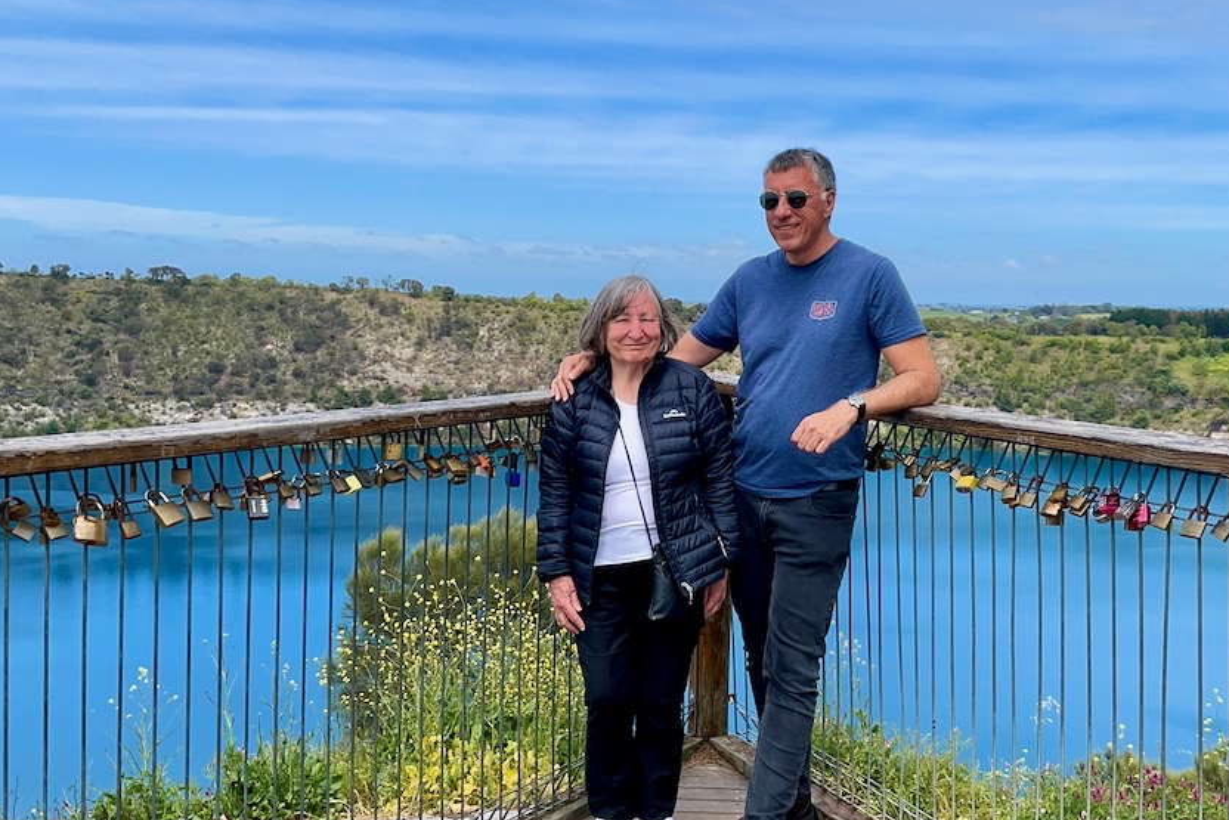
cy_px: 400
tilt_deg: -3.5
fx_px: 1332
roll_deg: -0.5
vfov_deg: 34.2
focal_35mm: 39
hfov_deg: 49.5
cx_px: 672
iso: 32
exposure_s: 1/2681
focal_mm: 4.2
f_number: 1.6
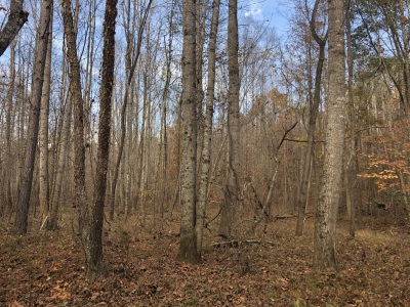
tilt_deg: +6.9
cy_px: 154
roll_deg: -0.2
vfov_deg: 49.7
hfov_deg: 63.4
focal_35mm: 28
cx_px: 205
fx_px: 332
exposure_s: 1/189
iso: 20
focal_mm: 3.99
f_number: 1.8
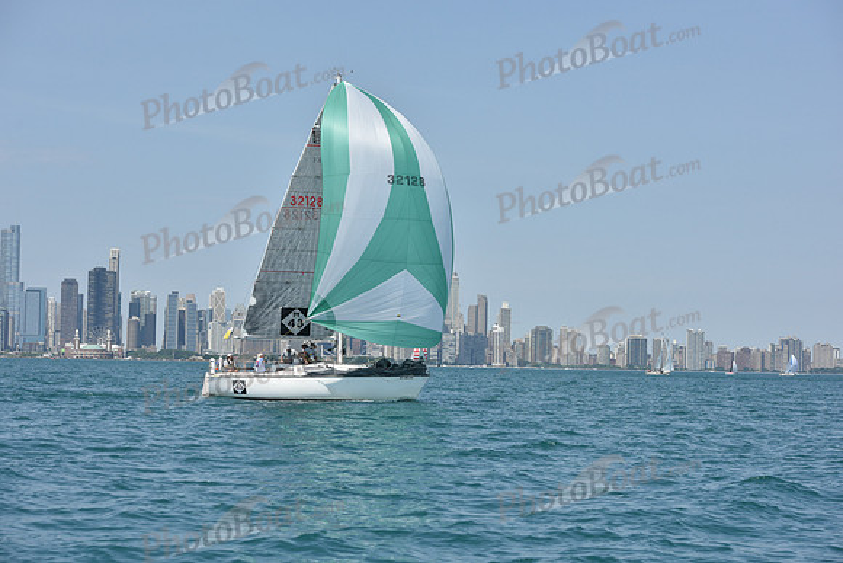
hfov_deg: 25.4
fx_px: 1874
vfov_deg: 17.1
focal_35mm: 80
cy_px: 282
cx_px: 422
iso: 250
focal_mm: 80
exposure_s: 1/1600
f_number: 7.1
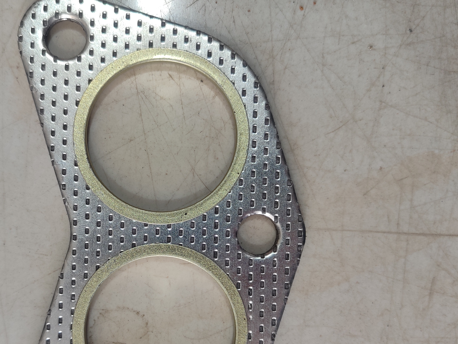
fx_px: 556
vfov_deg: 34.1
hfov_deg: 44.4
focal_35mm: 42
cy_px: 228
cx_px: 167
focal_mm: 5.95
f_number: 1.89
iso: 365
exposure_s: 1/60
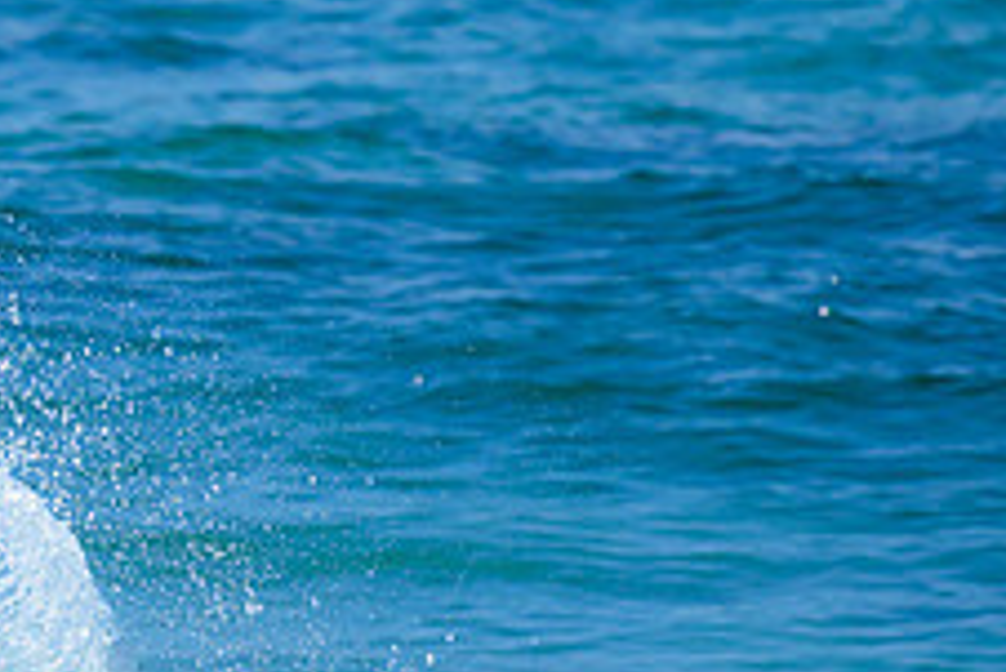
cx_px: -201
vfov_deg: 0.5
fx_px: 79130
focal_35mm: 2830
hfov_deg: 0.7
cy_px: 506
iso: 320
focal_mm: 800
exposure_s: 1/3200
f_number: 6.3
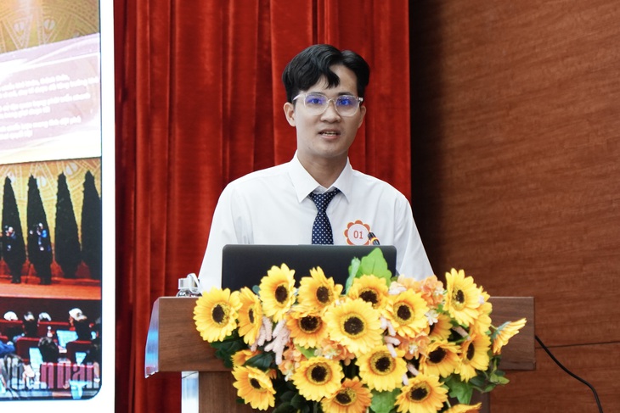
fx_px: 1809
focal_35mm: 105
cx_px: 310
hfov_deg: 19.5
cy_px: 206
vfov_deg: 13.0
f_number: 2.8
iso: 1250
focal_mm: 70
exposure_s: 1/160
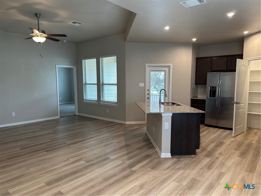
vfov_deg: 56.8
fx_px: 181
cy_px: 98
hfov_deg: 71.6
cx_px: 130
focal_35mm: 24
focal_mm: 6.86
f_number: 1.78
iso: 200
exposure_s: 1/120
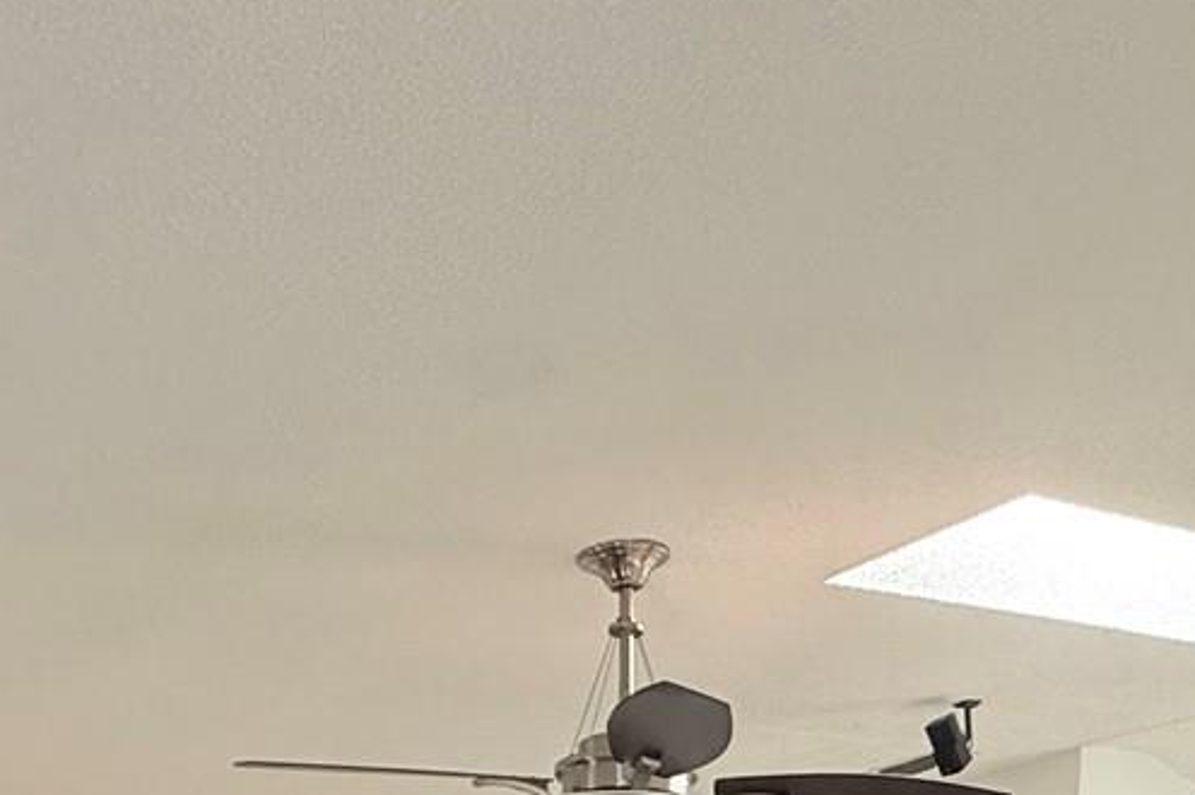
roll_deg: -0.7
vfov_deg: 20.4
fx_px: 1559
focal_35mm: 47
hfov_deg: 41.7
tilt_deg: -7.6
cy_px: 1429
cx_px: 728
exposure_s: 1/60
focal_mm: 2.22
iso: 200
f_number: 2.2
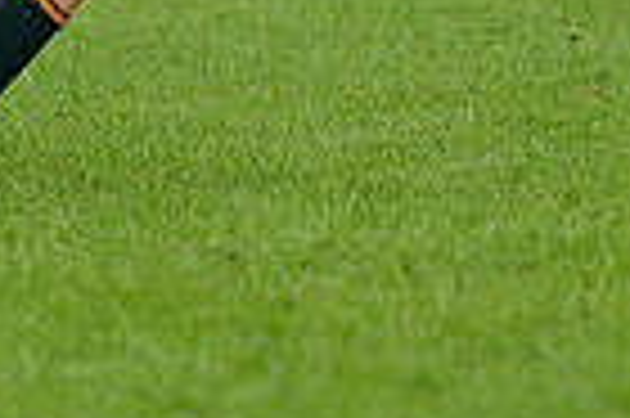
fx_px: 14106
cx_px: -585
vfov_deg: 1.7
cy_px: -411
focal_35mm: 807
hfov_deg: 2.5
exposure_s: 1/800
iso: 320
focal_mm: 195
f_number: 2.8
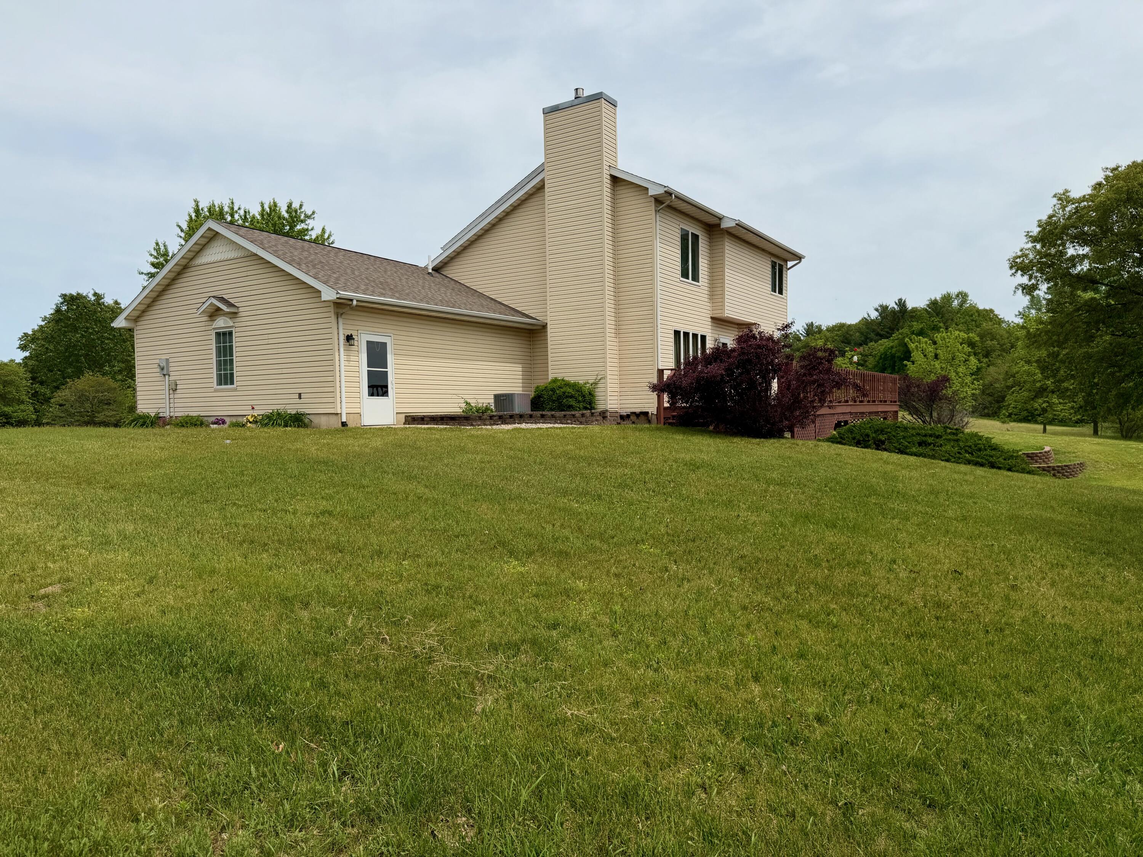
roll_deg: +1.1
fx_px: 792
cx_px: 572
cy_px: 428
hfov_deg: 71.6
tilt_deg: -1.4
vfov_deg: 56.8
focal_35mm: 24
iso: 80
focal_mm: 6.76
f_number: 1.78
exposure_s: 1/6711
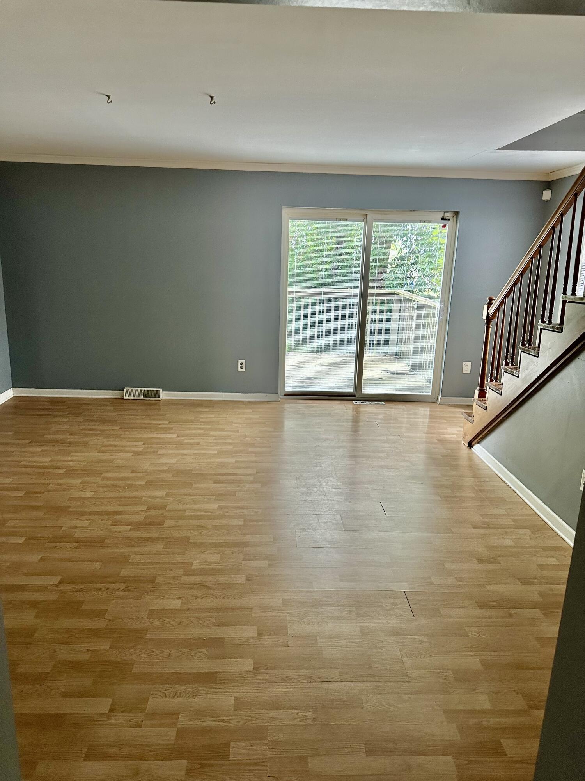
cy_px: 390
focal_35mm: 24
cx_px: 292
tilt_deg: -12.5
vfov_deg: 71.6
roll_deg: -1.2
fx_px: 541
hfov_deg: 56.8
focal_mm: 6.86
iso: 250
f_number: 1.78
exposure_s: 1/60
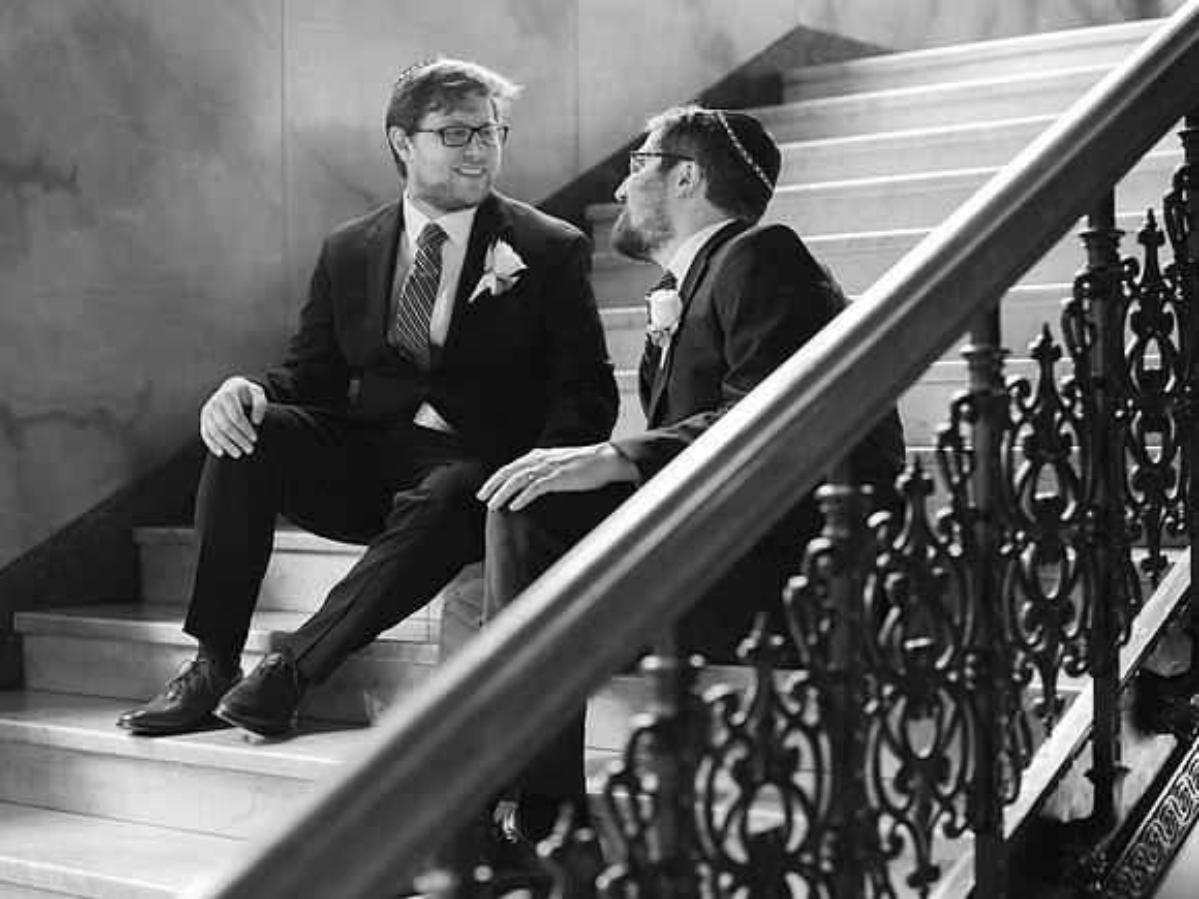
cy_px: 450
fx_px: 2182
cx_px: 600
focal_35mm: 63
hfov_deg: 30.7
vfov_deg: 23.3
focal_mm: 80
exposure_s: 1/125
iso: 4000
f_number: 2.8
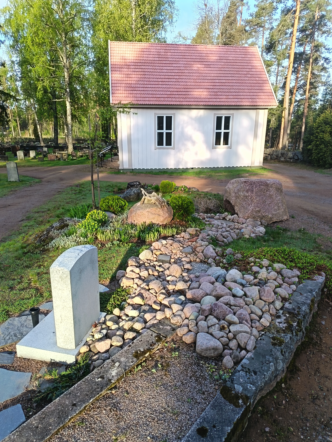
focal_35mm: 25
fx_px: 320
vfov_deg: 69.4
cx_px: 165
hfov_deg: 54.9
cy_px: 224
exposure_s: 1/132
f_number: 1.75
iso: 100
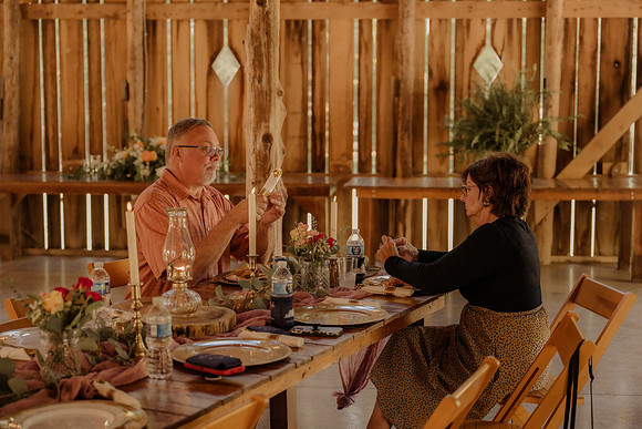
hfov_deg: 35.0
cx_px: 321
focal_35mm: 57
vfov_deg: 23.8
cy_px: 214
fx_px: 1017
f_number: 3.2
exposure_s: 1/200
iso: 1250
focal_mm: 57
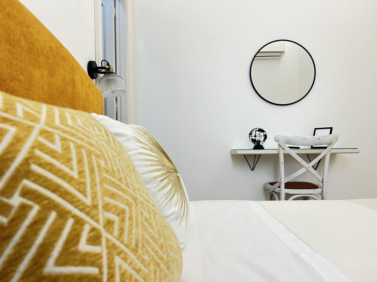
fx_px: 283
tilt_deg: -0.7
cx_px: 188
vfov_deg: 53.1
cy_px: 141
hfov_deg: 67.3
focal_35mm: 26
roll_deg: +0.6
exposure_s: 1/50
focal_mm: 5.7
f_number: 1.5
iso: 80
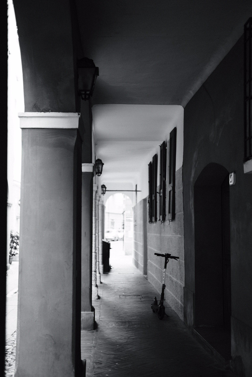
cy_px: 188
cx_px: 126
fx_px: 525
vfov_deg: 39.6
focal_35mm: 50
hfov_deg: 27.0
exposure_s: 1/110
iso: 320
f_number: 1.4
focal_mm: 33
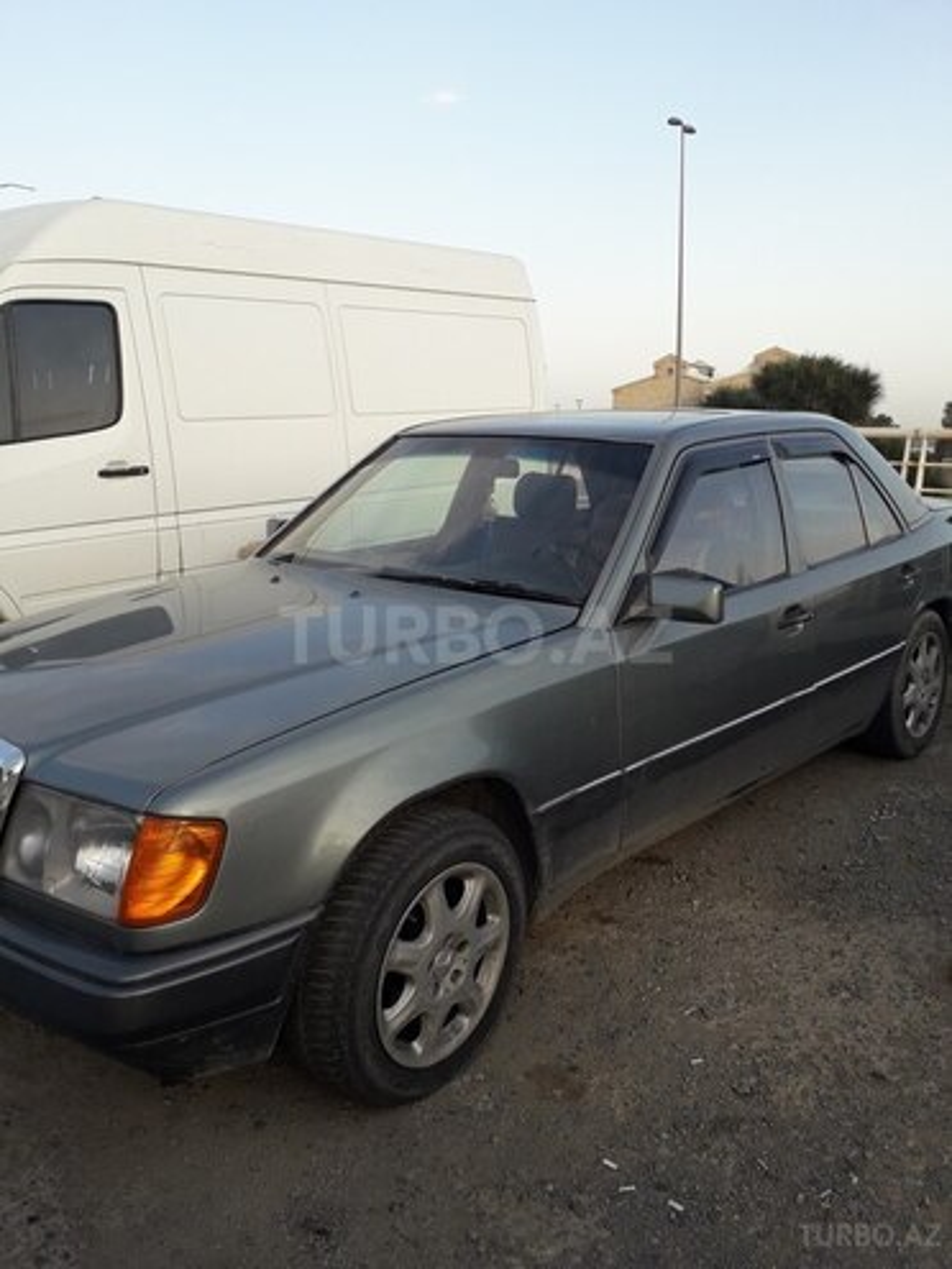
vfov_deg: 65.3
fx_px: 990
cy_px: 634
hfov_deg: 51.4
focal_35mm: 27
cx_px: 476
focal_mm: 3.6
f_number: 1.9
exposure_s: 1/471
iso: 40
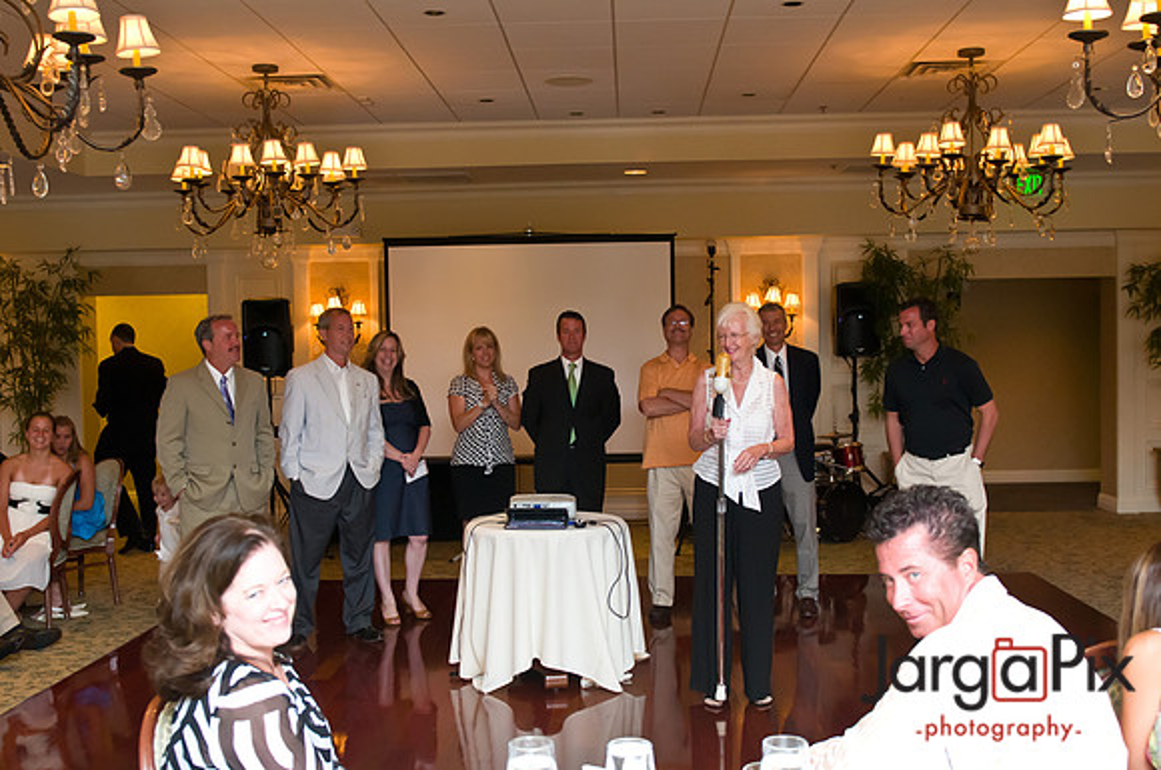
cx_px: 580
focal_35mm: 40
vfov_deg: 32.9
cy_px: 385
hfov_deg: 48.0
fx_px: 1304
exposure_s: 1/160
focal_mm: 27
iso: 1250
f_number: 3.2
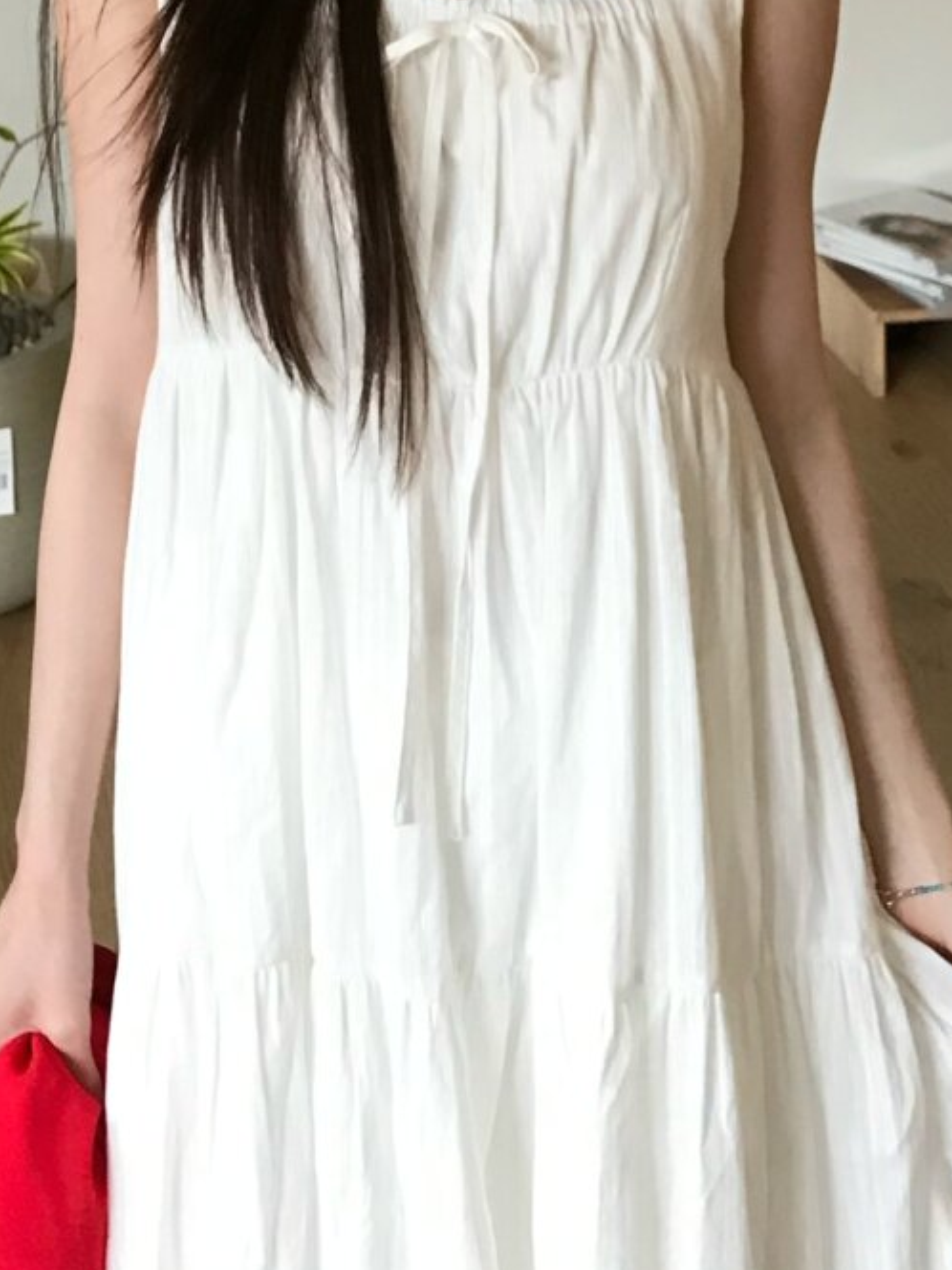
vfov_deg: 33.7
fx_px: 1980
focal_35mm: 54
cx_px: 482
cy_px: 134
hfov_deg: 27.0
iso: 40
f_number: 1.8
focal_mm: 3.99
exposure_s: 1/30
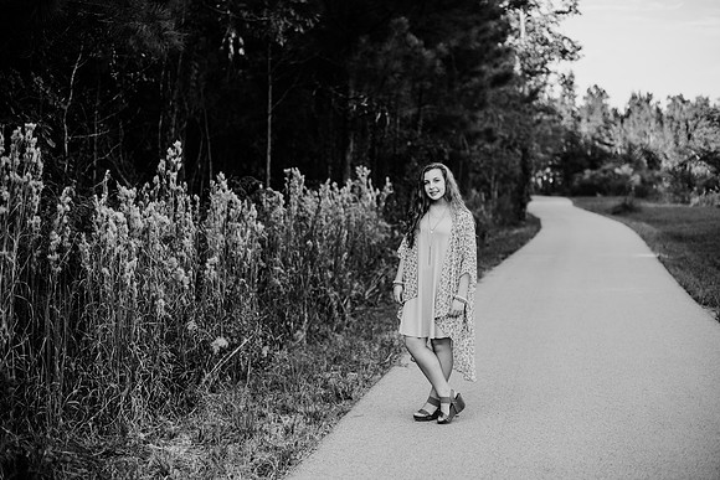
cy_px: 240
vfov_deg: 27.0
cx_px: 360
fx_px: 1000
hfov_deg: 39.6
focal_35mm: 50
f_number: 2.2
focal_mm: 50
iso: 200
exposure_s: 1/1250
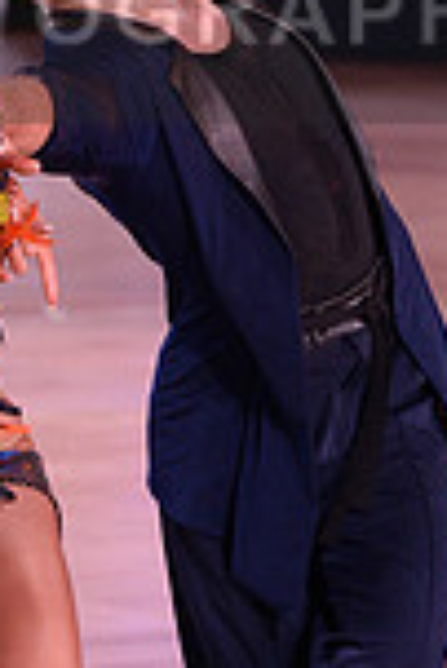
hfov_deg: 1.8
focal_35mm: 765
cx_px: 11
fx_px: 14214
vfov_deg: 2.7
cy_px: -22
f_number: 5
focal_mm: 200
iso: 2000
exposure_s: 1/250
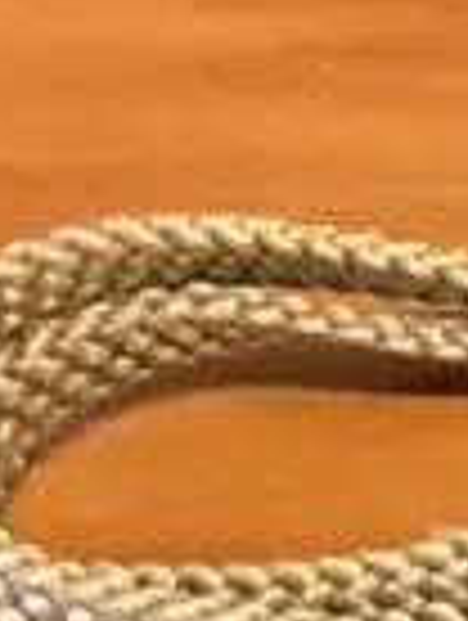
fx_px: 3864
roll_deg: -1.8
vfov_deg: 9.2
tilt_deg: -38.8
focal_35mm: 215
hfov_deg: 5.5
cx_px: 2246
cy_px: 423
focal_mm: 4.15
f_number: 2.2
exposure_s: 1/10
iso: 100
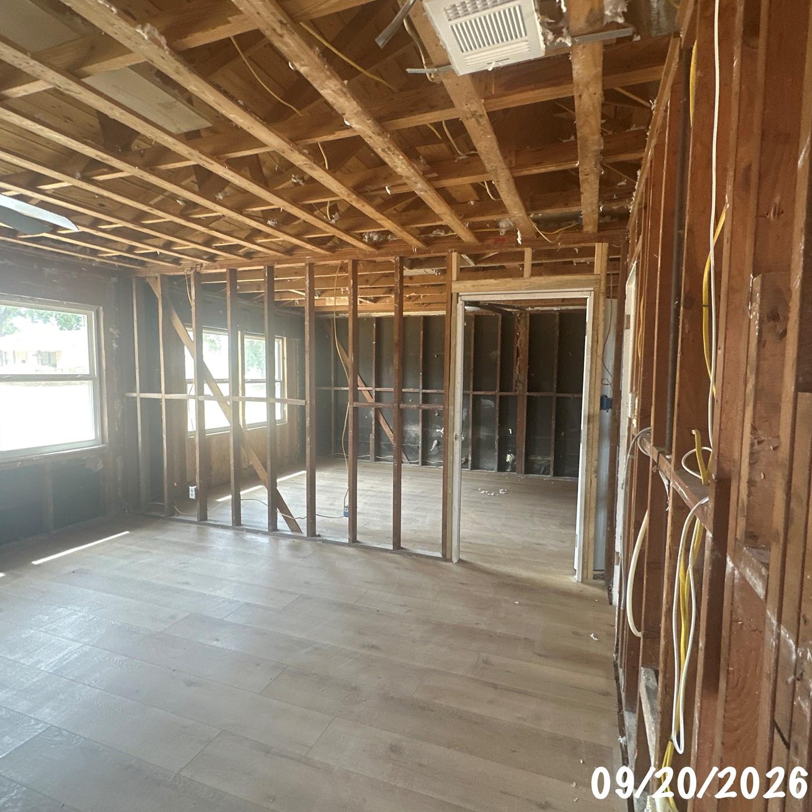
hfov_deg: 80.7
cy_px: 410
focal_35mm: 18
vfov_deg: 80.7
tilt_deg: -5.3
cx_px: 426
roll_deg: +0.1
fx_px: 478
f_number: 2.2
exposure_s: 1/99
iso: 320
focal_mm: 2.22
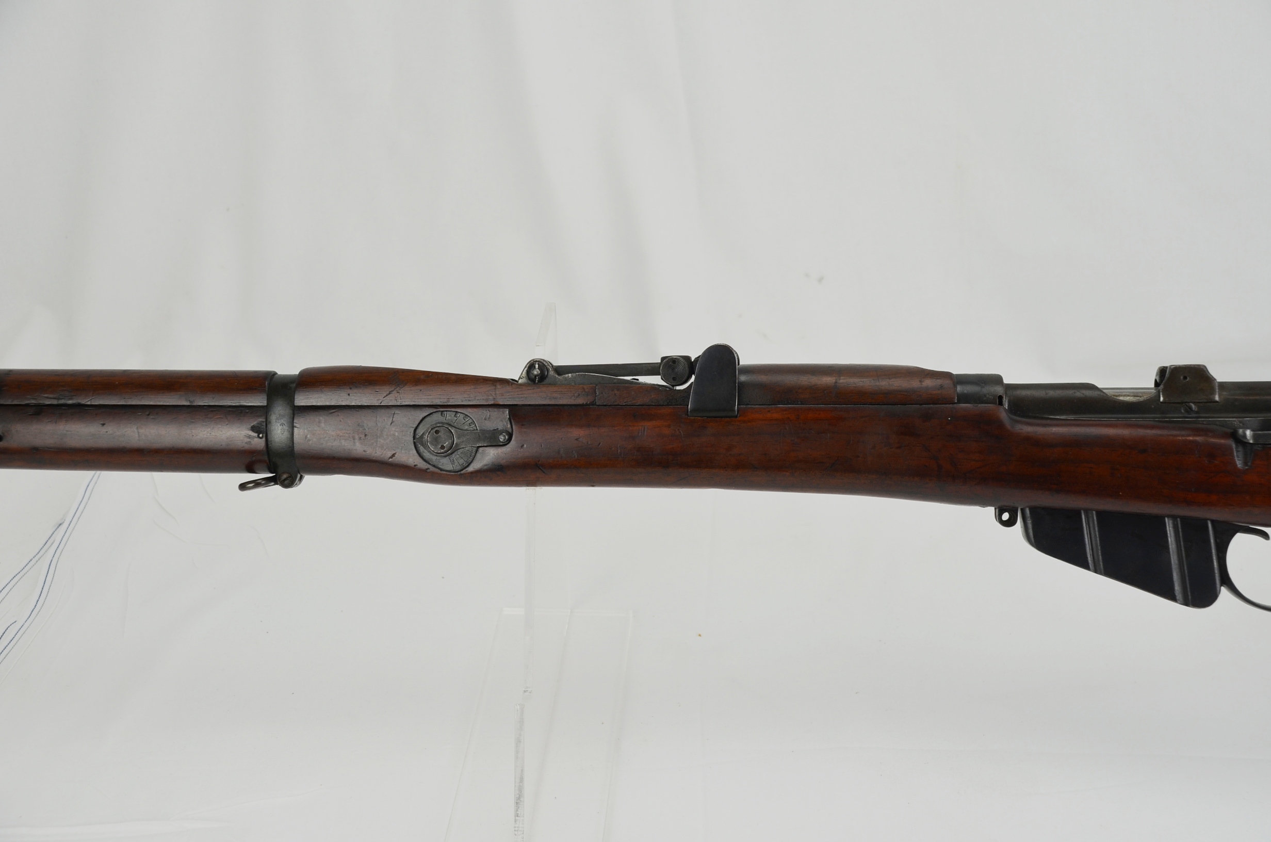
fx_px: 1691
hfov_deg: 41.2
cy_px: 421
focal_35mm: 48
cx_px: 636
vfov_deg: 28.0
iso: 250
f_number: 5.6
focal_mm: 32
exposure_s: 1/125
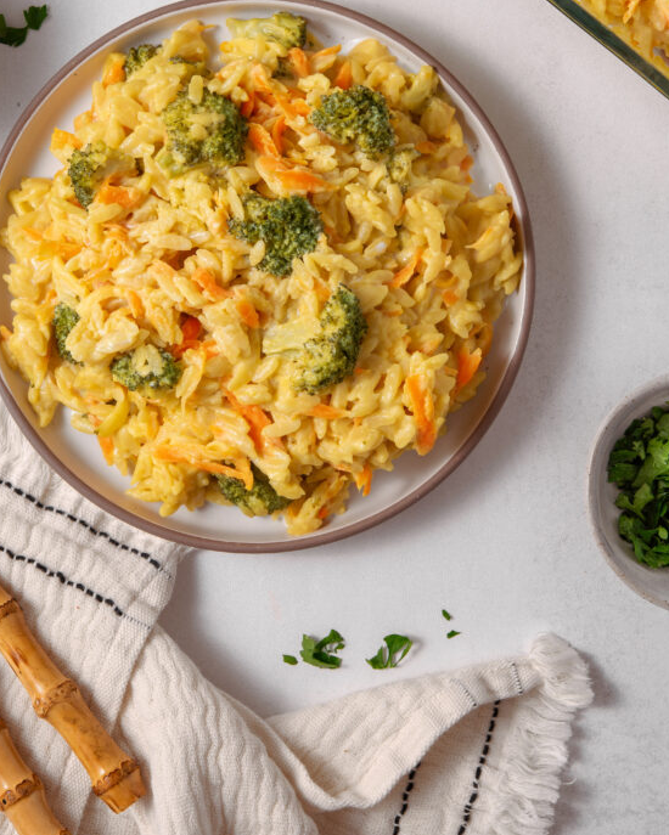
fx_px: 2128
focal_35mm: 86
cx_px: 272
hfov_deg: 17.9
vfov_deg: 22.1
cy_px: 266
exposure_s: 1/10
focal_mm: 60
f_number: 8
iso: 100
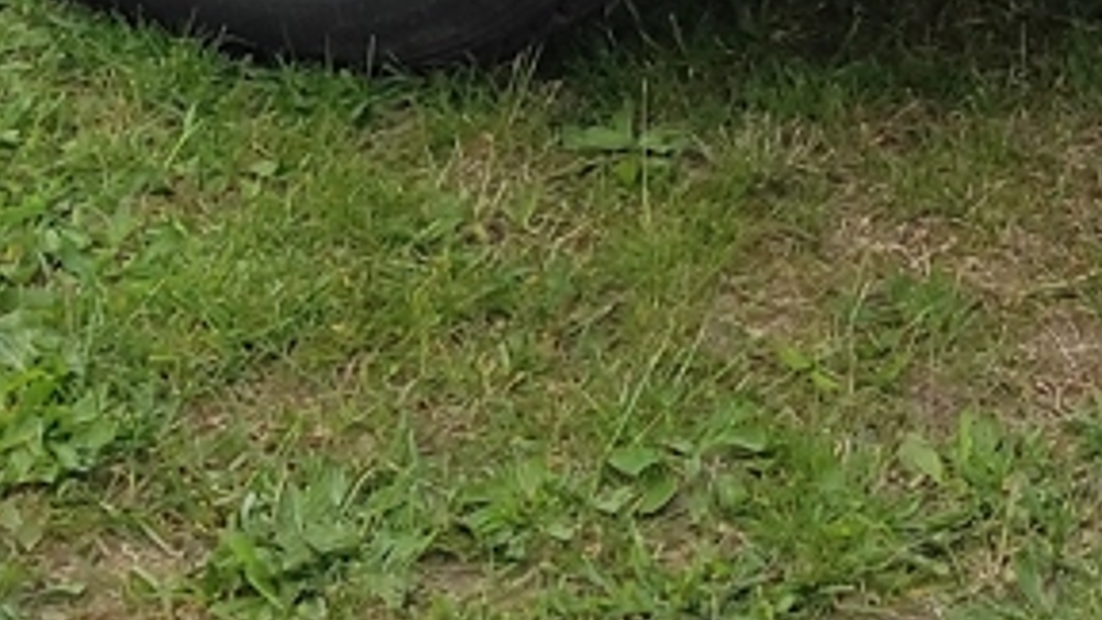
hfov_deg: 14.0
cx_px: 1156
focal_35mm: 151
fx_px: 4412
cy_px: -886
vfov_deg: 7.5
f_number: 1.89
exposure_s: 1/1493
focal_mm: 5.43
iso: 100
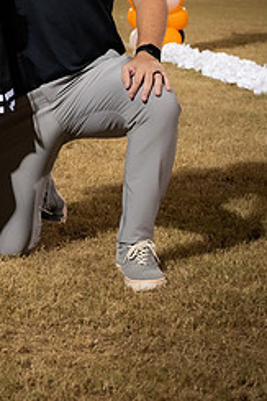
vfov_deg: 15.9
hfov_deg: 10.7
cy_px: 41
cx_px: -19
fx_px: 1415
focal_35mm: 127
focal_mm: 46
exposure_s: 1/250
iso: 3200
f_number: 4
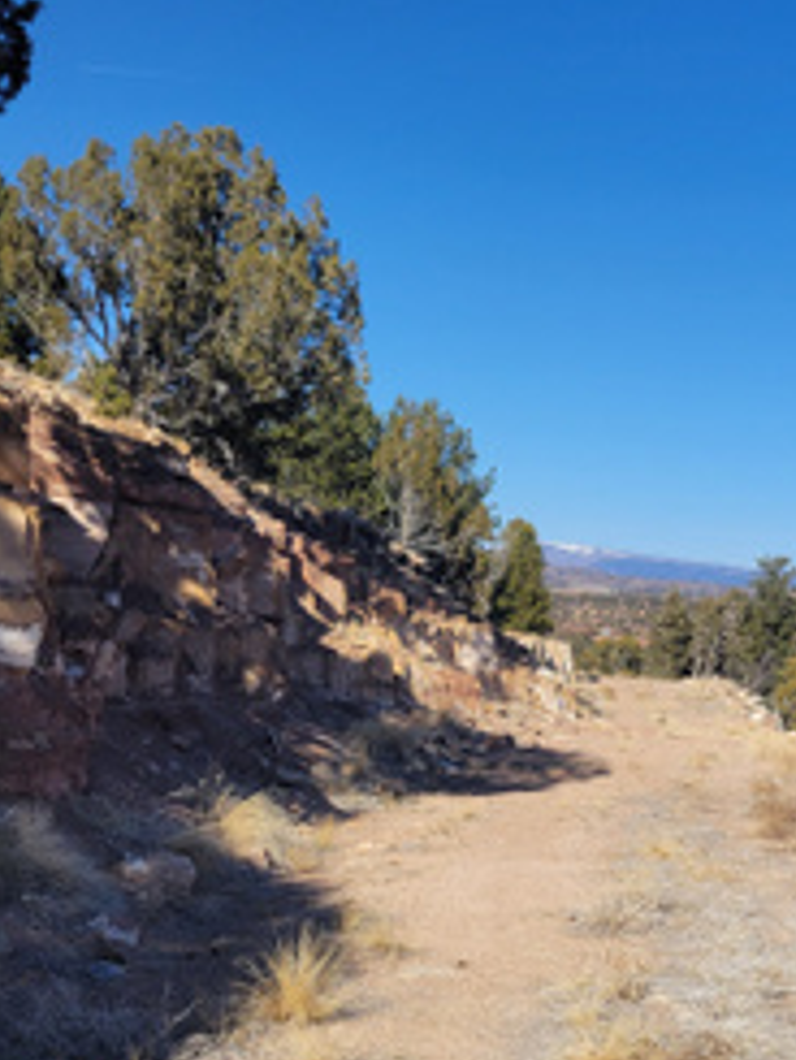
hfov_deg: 27.2
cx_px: 766
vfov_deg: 37.2
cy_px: 675
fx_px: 1562
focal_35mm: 51
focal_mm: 5.4
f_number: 1.8
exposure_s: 1/3281
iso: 40
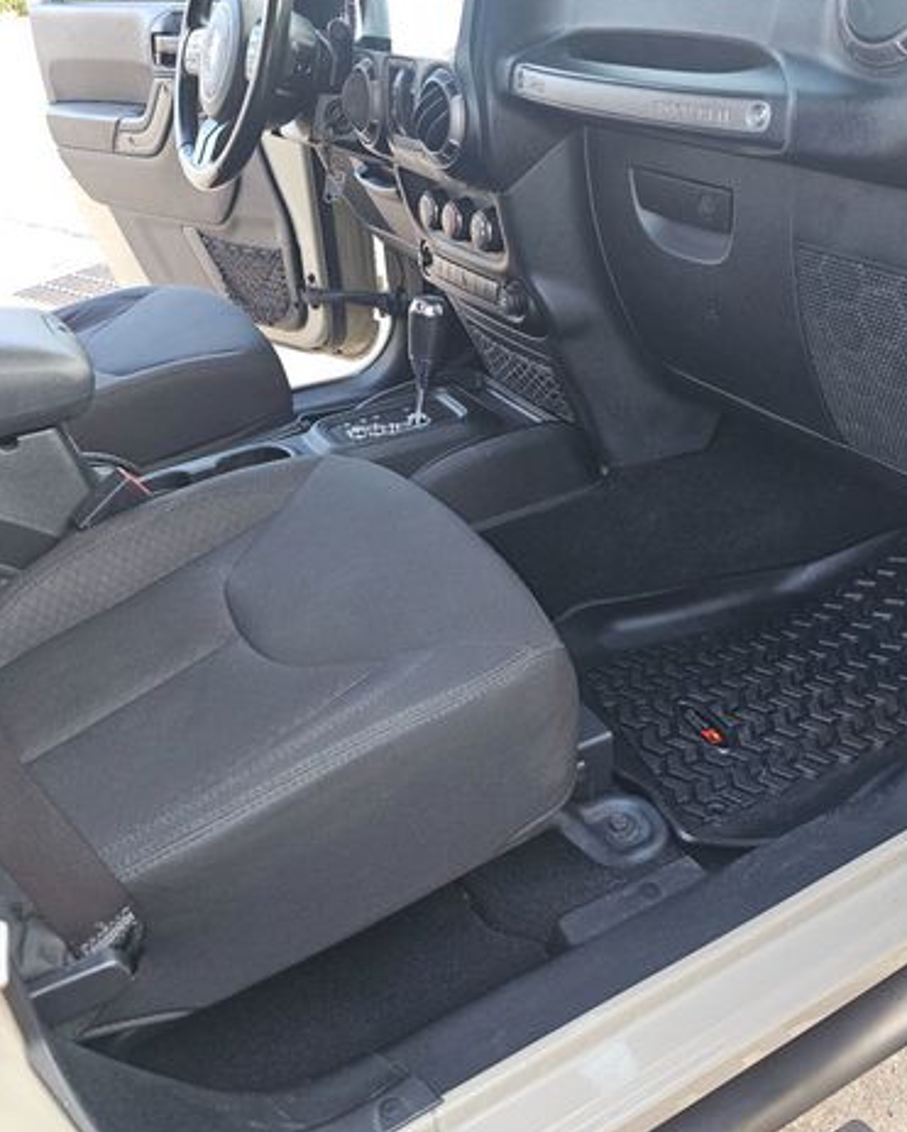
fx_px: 1039
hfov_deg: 47.1
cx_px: 467
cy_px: 550
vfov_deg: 57.1
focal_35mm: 31
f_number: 1.7
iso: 125
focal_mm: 6.3
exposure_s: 1/60
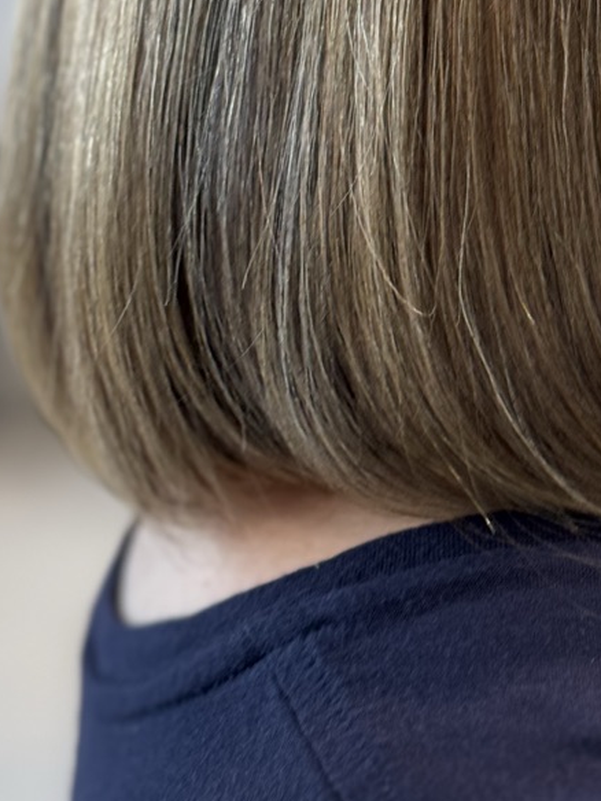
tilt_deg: +0.0
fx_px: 2662
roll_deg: +3.6
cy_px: -97
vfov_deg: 16.6
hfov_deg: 12.6
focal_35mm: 115
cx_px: 668
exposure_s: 1/60
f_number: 1.78
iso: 80
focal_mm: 6.76
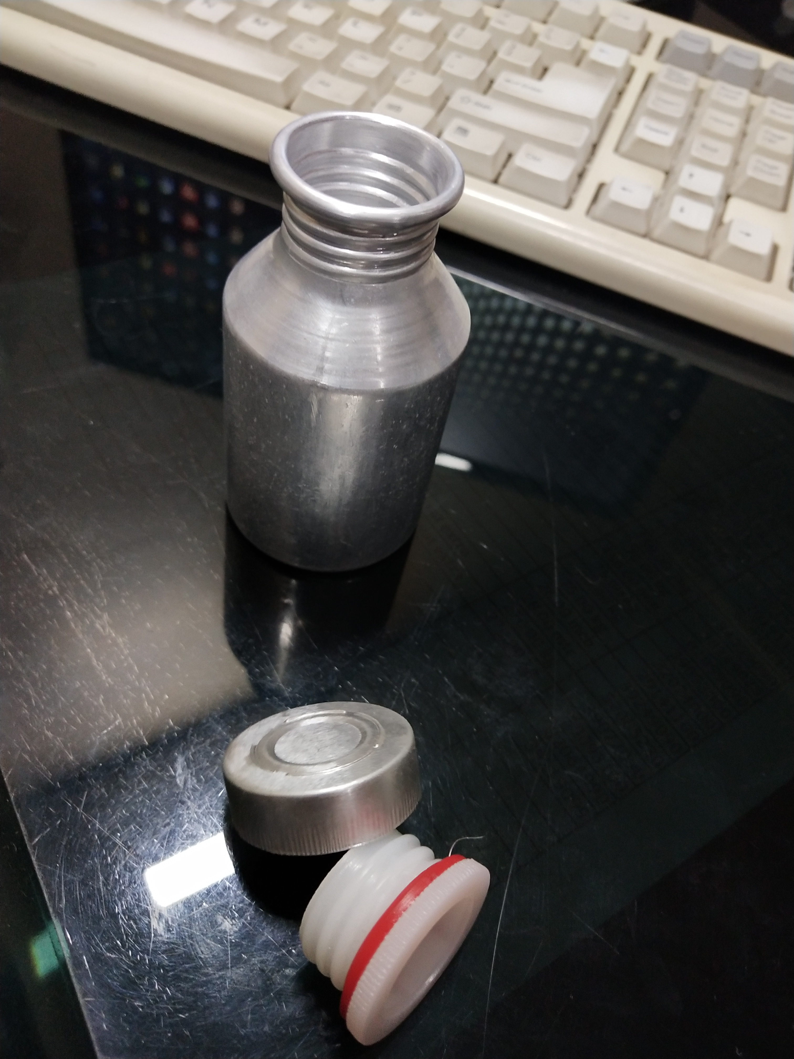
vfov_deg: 60.0
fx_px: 917
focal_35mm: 30
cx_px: 397
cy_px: 530
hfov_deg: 46.8
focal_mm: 3.95
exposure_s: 1/33.3
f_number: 1.8
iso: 342
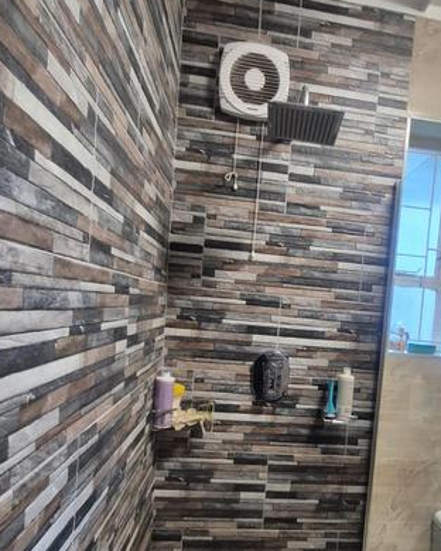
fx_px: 424
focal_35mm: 26
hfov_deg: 53.7
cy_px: 319
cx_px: 298
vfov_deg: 65.6
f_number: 2.2
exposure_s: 1/50
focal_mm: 1.74
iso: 320
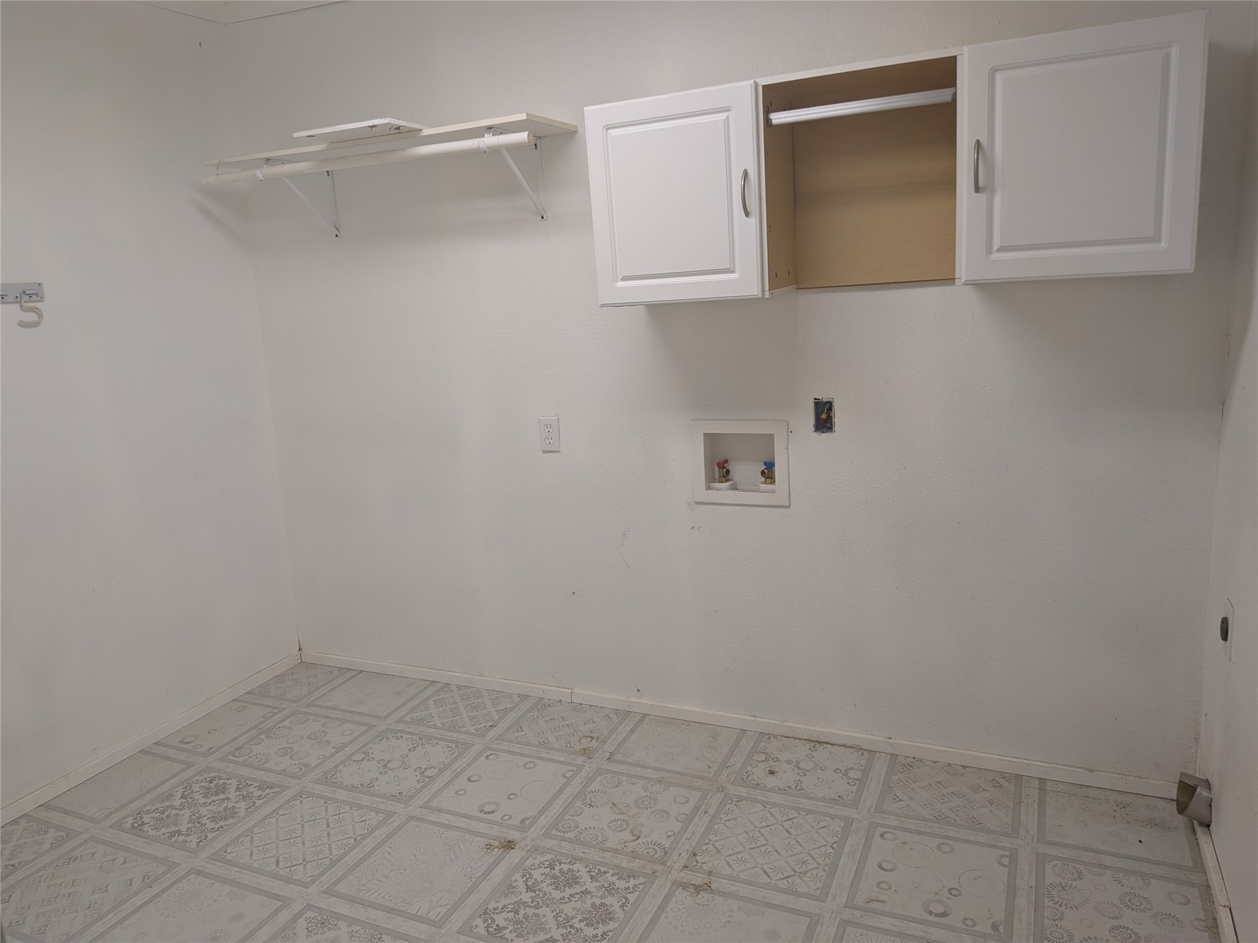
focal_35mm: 24
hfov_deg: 71.6
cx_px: 629
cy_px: 472
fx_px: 872
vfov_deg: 56.8
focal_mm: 4.53
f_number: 1.7
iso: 45
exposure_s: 1/24
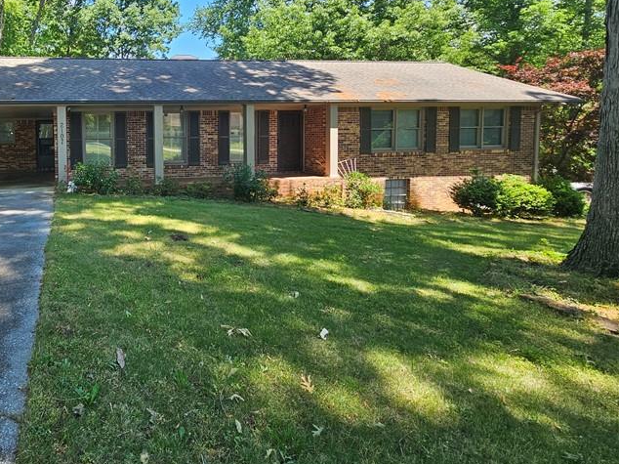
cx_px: 125
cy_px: 157
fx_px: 375
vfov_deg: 62.0
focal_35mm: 21
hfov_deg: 71.2
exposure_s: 1/447
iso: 50
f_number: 2.2
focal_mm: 2.2
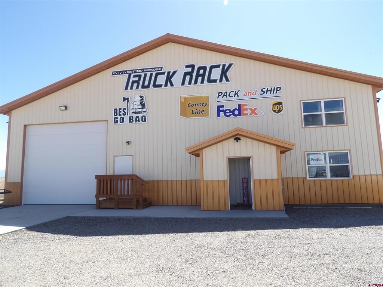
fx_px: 266
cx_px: 192
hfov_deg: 71.6
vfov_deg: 56.8
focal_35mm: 24
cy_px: 144
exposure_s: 1/211
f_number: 5.6
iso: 100
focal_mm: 4.3
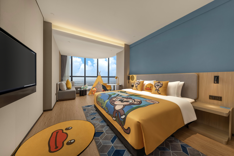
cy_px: 78
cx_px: 117
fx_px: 78
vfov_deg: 90.0
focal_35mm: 12
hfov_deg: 112.6
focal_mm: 12
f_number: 10
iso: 160
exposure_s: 1/30
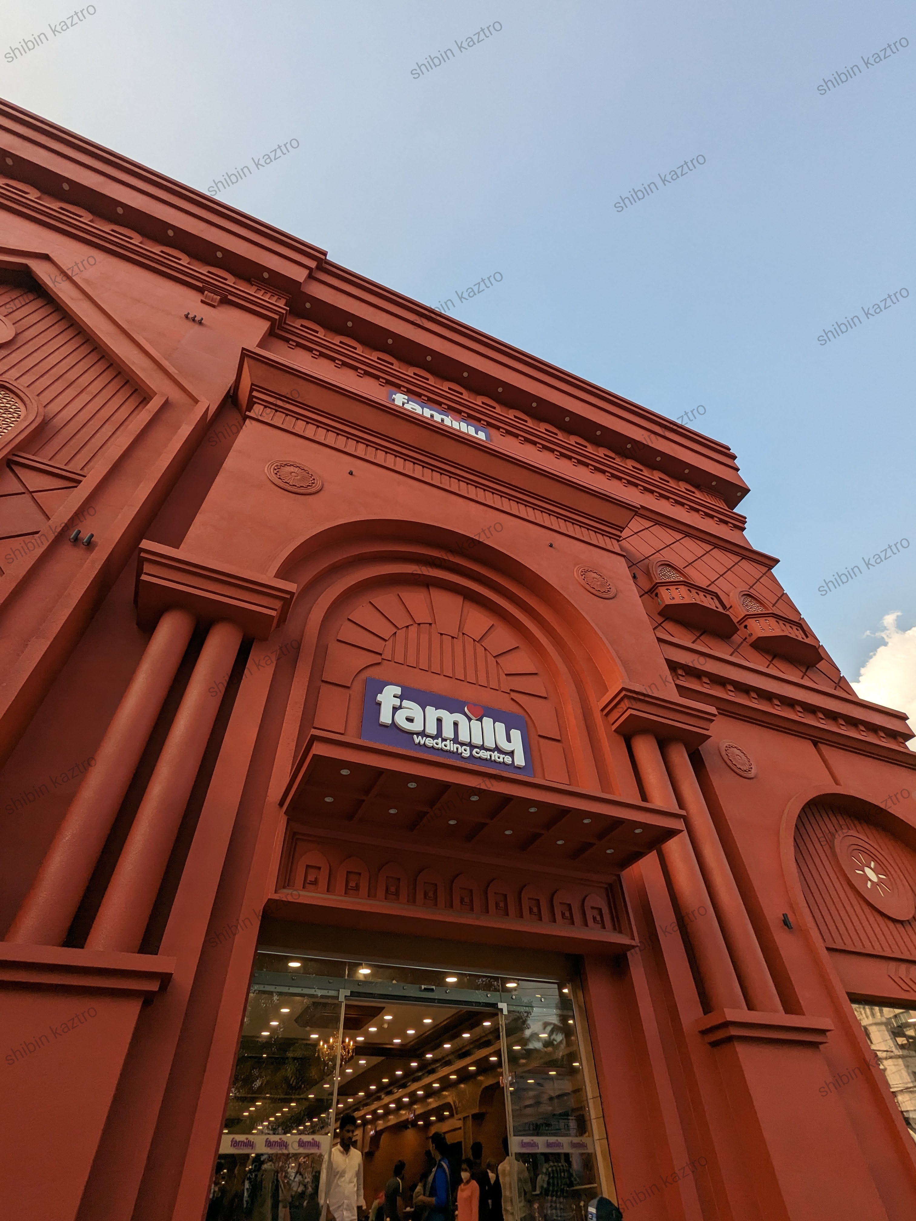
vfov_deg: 94.5
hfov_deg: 78.1
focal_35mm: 16
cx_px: 458
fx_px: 565
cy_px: 610
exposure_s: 1/585
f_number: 2.2
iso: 42
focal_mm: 2.35
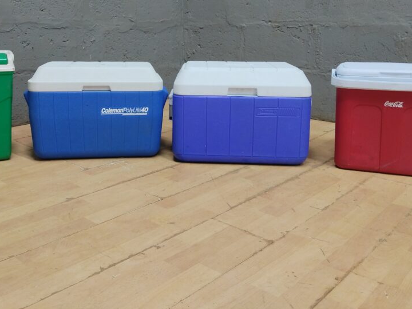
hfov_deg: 50.0
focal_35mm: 37
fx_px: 440
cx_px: 176
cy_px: 92
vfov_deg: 38.0
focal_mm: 4.25
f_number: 1.8
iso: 329
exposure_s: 1/20
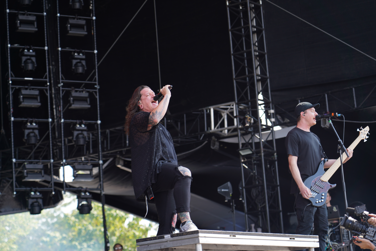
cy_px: 126
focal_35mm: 105
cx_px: 188
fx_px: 1097
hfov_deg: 19.5
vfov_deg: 13.0
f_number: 4.5
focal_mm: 105
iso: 100
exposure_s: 1/160
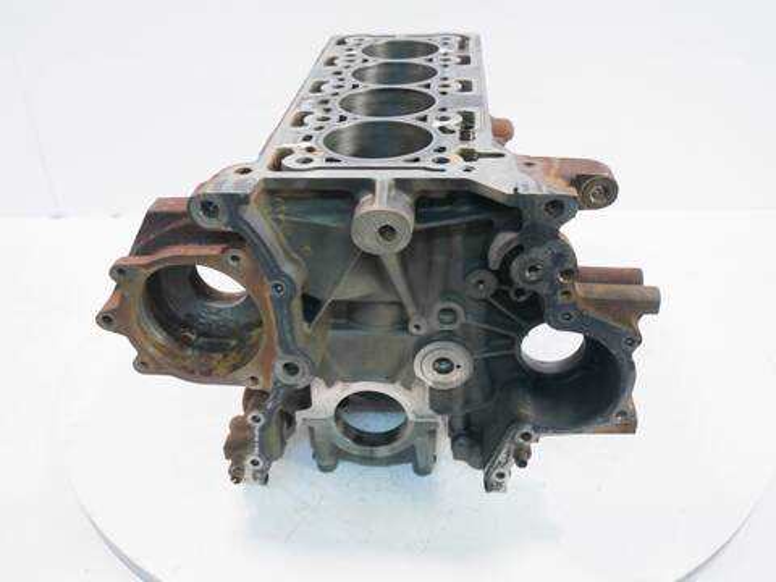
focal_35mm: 32
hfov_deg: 56.8
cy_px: 291
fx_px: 717
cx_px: 388
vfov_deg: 44.2
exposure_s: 1/60
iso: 500
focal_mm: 16
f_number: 4
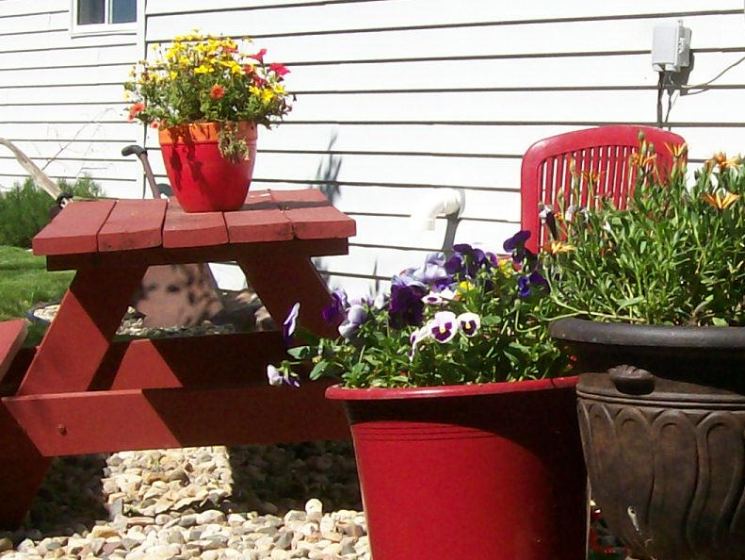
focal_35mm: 131
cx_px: 565
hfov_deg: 15.0
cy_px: 255
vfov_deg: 11.3
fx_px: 2821
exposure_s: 1/502
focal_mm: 7.6
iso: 80
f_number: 5.4
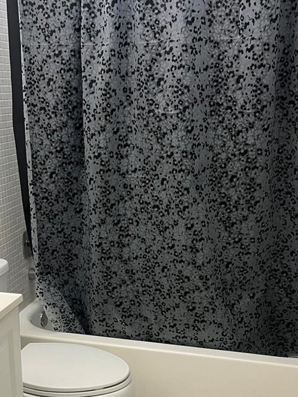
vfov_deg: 37.0
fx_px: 574
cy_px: 310
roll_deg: +1.1
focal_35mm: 50
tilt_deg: -21.7
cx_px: 106
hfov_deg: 29.0
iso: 80
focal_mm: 5.7
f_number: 1.5
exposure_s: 1/60
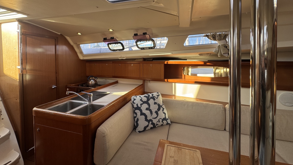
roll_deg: +0.3
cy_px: 63
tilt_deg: +0.1
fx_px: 124
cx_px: 146
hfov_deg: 99.4
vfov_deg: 66.2
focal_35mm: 16
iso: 40
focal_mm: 2.22
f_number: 2.2
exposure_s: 1/129
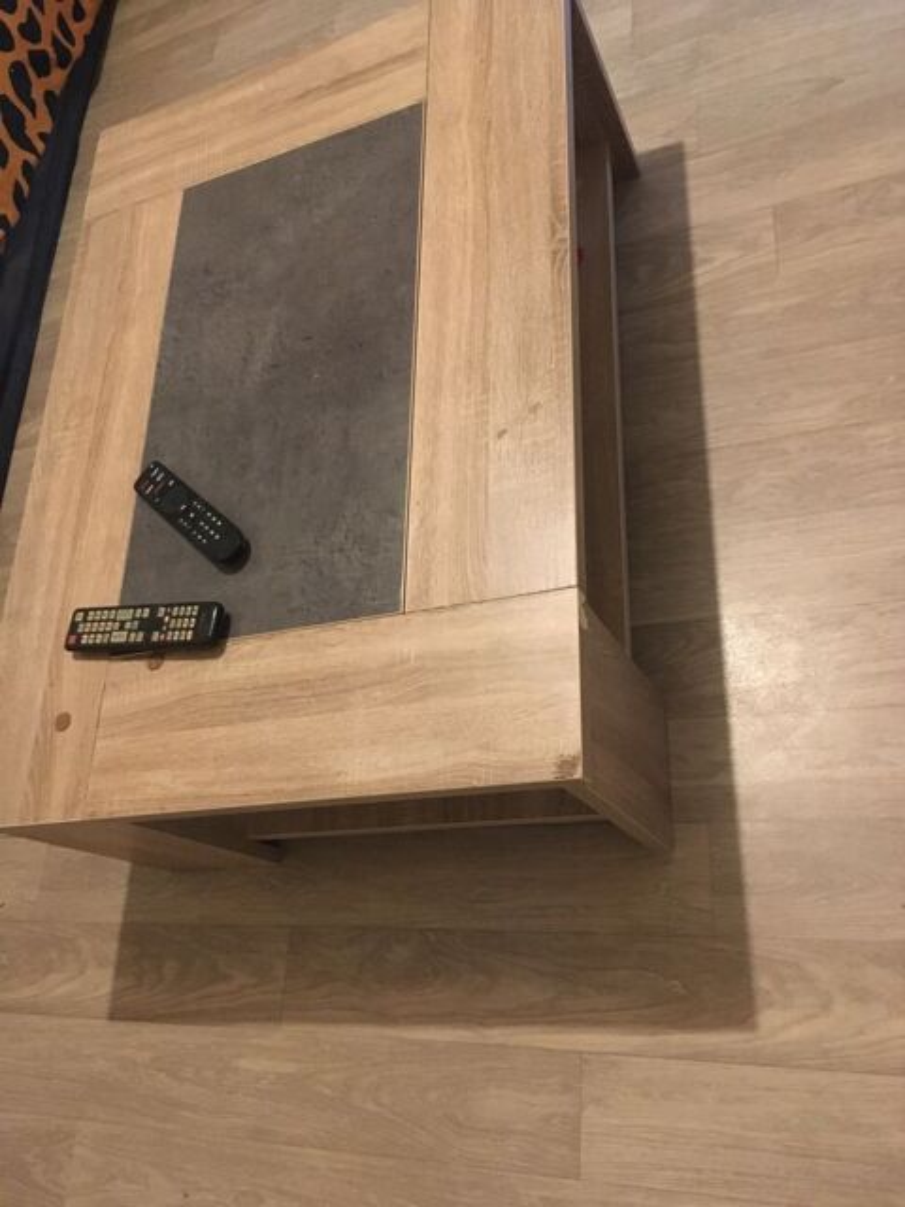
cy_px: 604
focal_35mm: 29
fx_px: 1011
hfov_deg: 48.2
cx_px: 452
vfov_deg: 61.7
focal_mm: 4.15
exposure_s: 1/17
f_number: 2.2
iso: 500
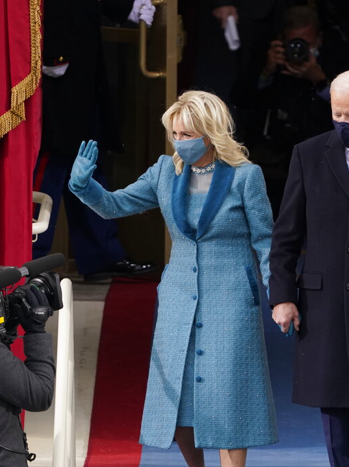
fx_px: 13334
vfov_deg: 2.0
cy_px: 234
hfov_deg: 1.5
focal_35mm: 991
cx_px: 281
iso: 2500
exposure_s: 1/640
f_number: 9
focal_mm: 685
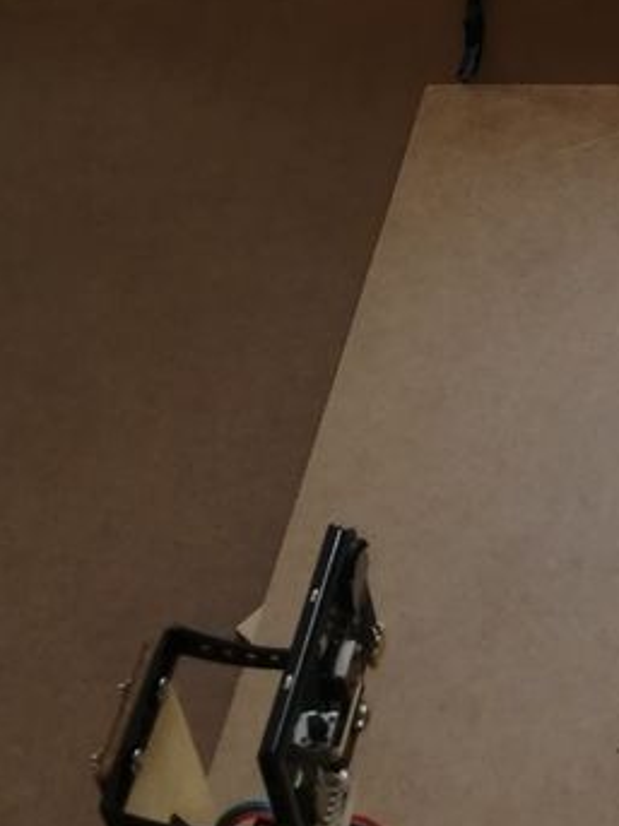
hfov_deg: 15.8
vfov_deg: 21.3
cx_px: 956
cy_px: -178
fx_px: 2028
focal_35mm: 85
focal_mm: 3.88
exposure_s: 1/60
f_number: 1.8
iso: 200
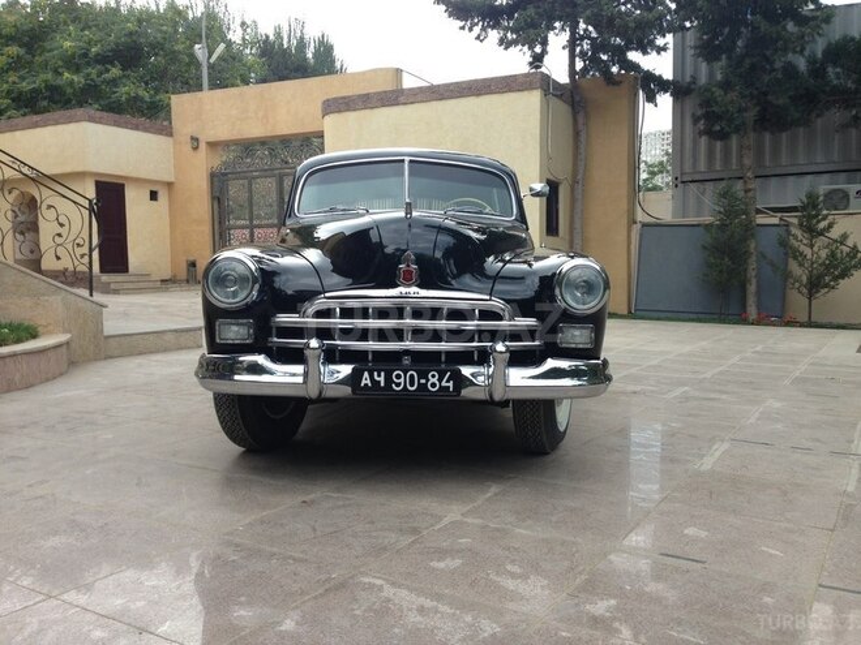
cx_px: 430
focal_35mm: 33
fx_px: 821
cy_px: 322
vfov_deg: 42.9
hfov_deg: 55.4
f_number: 2.4
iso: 50
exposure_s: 1/282
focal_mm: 4.13
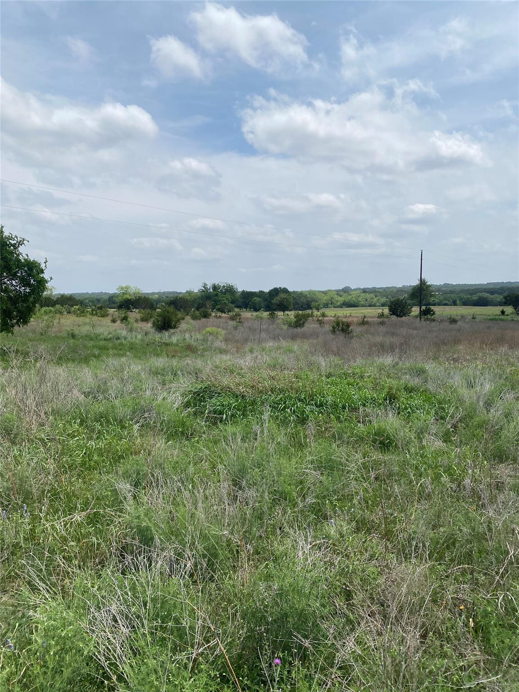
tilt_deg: -5.3
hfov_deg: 53.1
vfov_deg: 67.3
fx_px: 520
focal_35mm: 26
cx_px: 260
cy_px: 346
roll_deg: +1.2
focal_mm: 4.25
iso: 32
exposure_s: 1/5495
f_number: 1.8
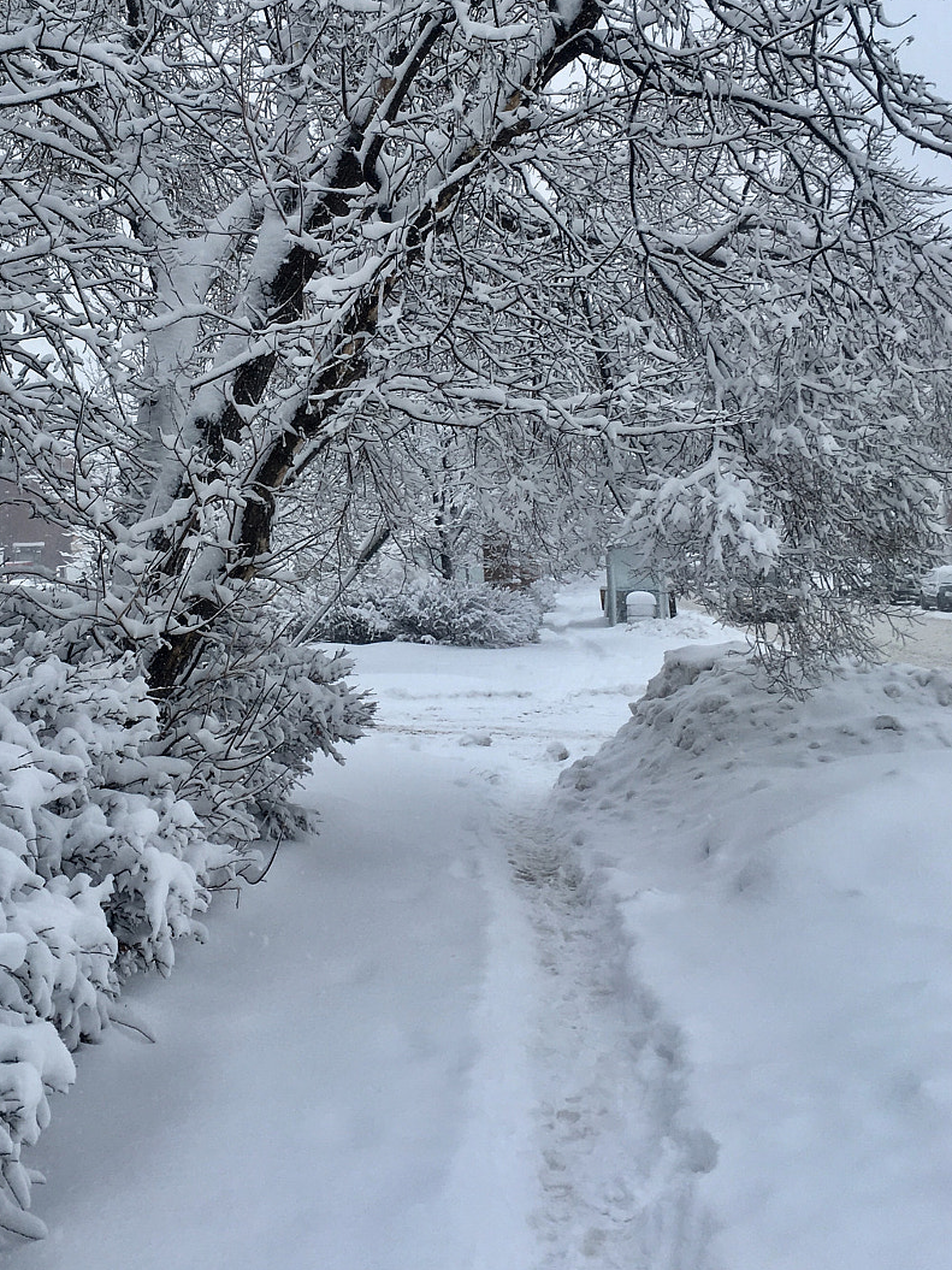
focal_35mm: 44
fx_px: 1614
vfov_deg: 42.5
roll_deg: +3.0
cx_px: 296
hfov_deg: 32.5
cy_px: 454
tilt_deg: +6.1
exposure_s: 1/496
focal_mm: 4.15
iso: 25
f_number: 2.2
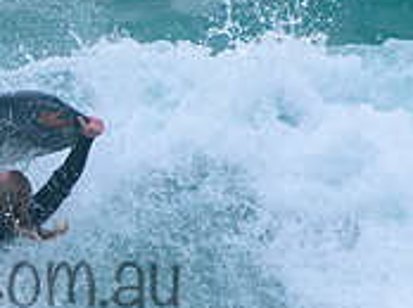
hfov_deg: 1.1
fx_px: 21053
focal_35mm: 1767
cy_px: 218
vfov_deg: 0.8
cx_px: -94
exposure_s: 1/2000
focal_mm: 400
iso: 400
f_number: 5.6
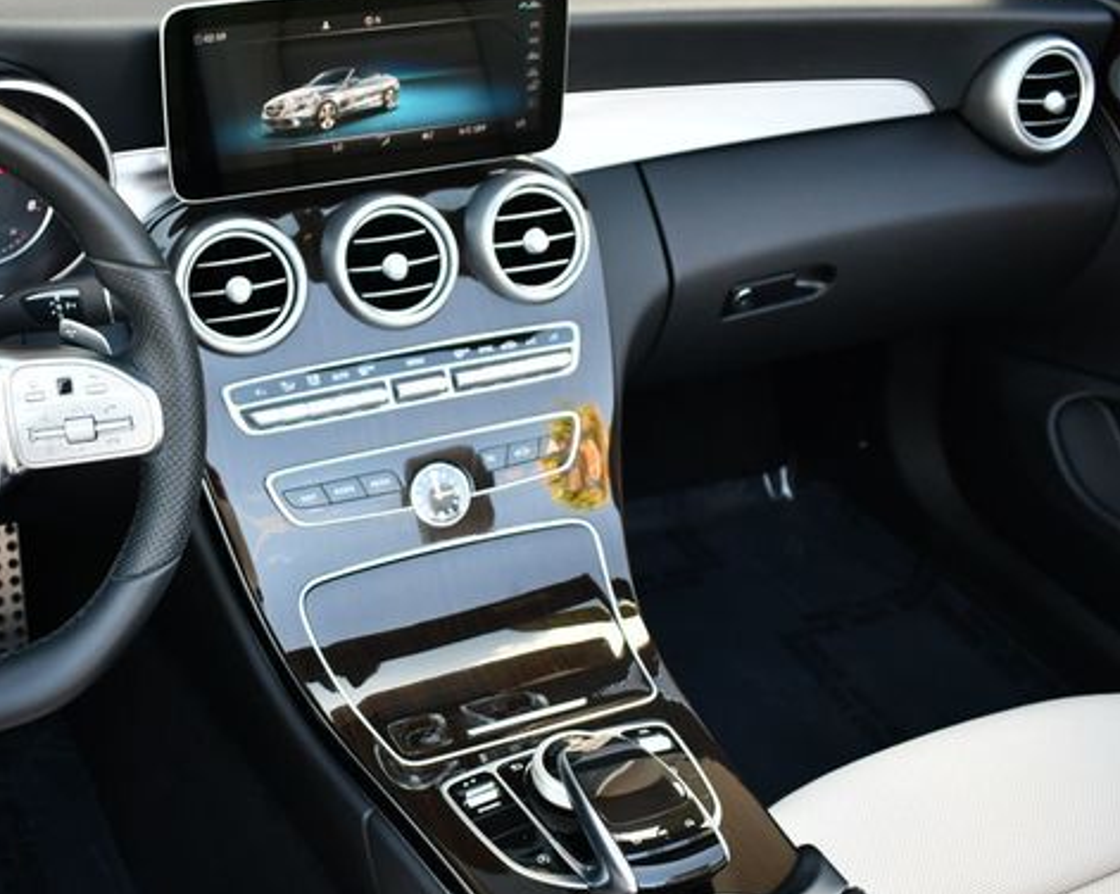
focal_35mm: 46
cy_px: 435
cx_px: 361
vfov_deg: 32.7
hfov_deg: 39.8
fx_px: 1524
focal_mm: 18
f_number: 3.5
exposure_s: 1/250
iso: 720
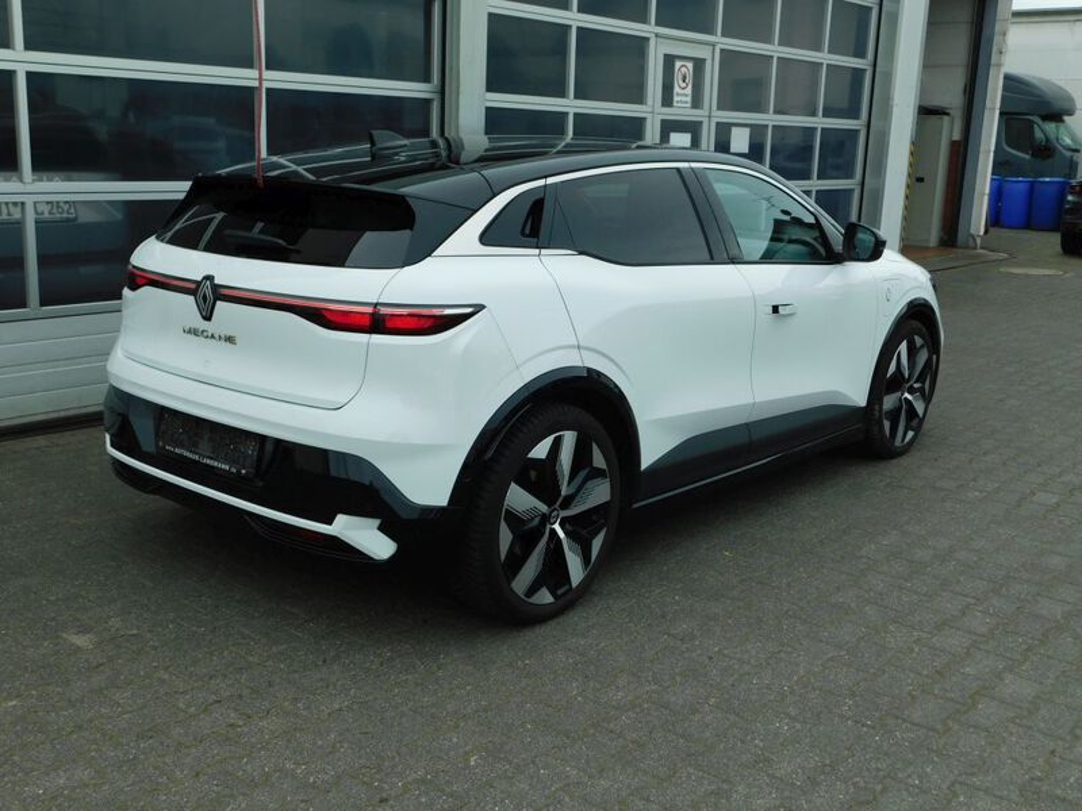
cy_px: 406
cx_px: 541
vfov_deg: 39.7
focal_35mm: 36
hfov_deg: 51.4
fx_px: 1125
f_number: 3.5
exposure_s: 1/800
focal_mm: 6.3
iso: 125
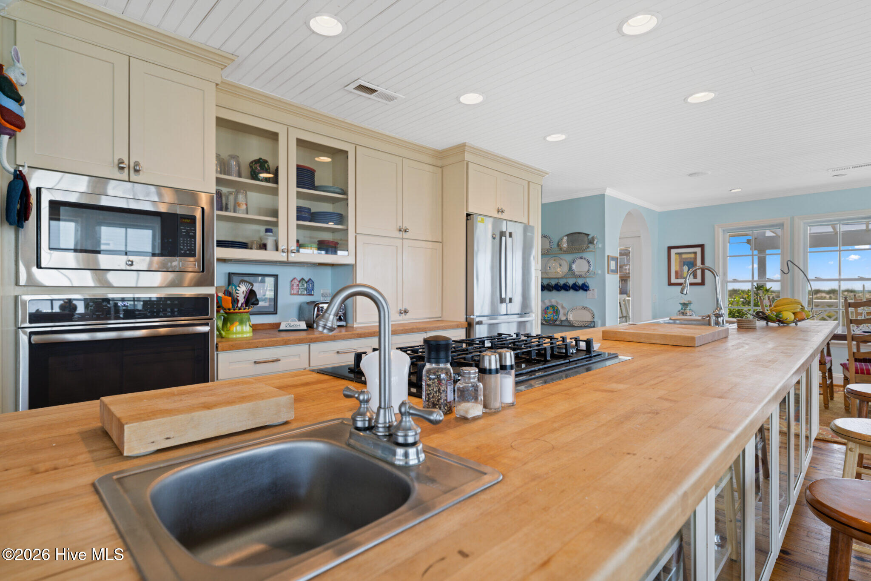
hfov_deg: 90.0
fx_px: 435
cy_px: 290
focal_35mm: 18
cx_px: 436
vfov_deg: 67.4
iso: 100
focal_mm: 18
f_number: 5.6
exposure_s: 1/10
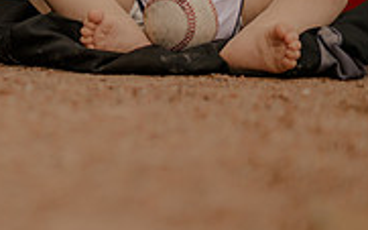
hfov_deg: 12.0
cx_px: -60
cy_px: -32
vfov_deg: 7.6
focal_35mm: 171
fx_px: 1714
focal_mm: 50
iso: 160
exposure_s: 1/6400
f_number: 3.2
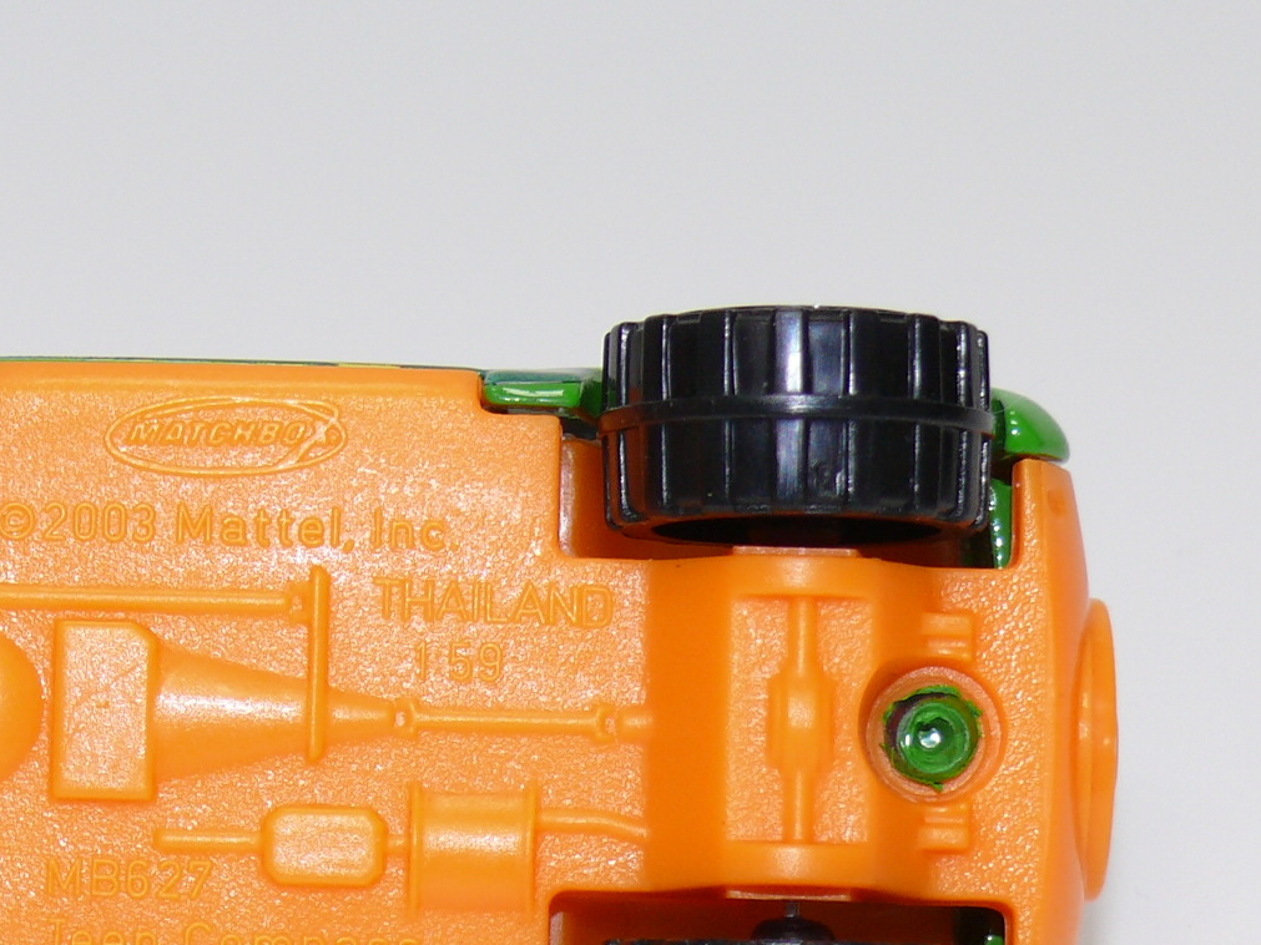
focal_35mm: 163
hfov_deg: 12.1
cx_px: 304
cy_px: 706
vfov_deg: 9.1
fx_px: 5937
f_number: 4
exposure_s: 1/30
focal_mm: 13.6
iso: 100
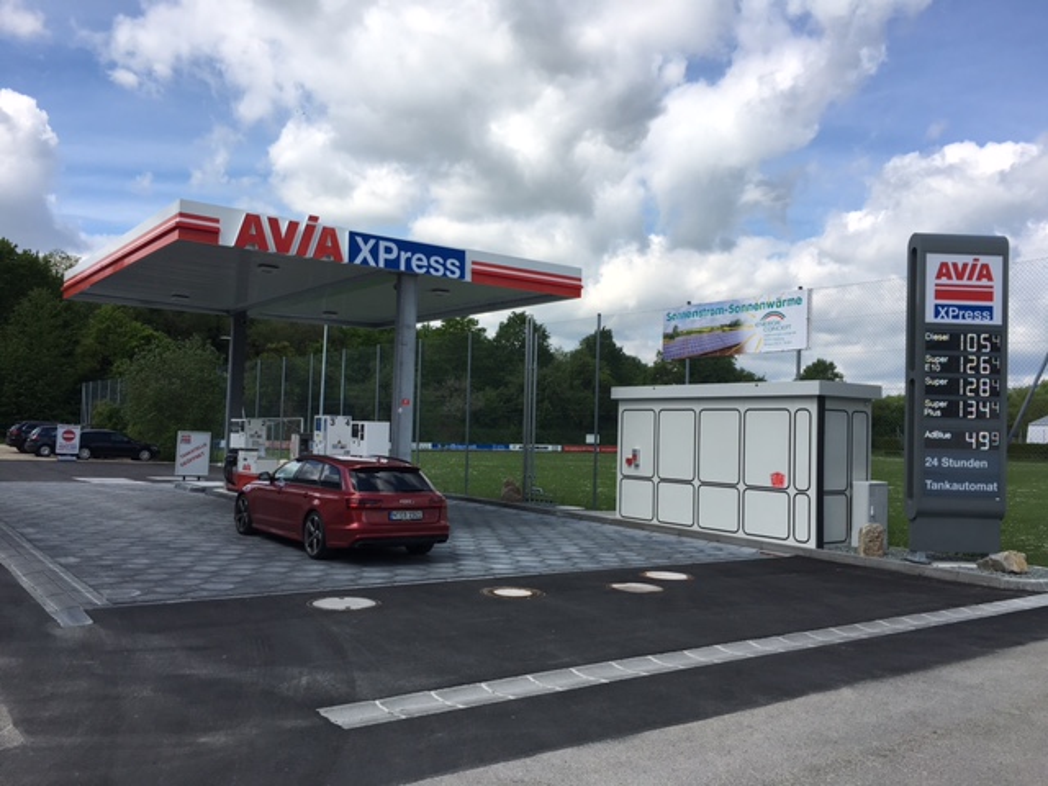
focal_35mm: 29
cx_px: 524
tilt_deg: +1.5
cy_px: 393
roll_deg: -2.0
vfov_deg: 48.2
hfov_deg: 61.7
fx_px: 878
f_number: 2.2
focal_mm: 4.15
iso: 25
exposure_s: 1/1603
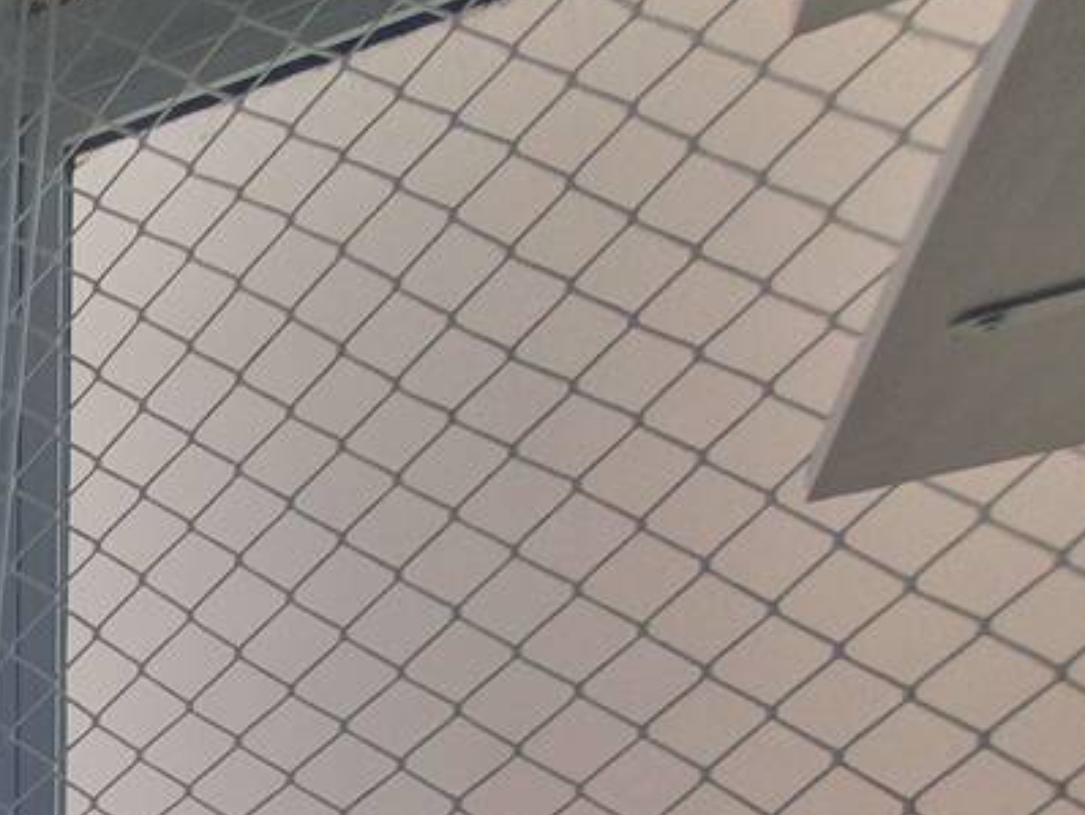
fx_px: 1474
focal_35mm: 47
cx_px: -755
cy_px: 1172
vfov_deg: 24.9
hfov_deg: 24.2
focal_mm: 1.8
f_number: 2.2
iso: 50
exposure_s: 1/162
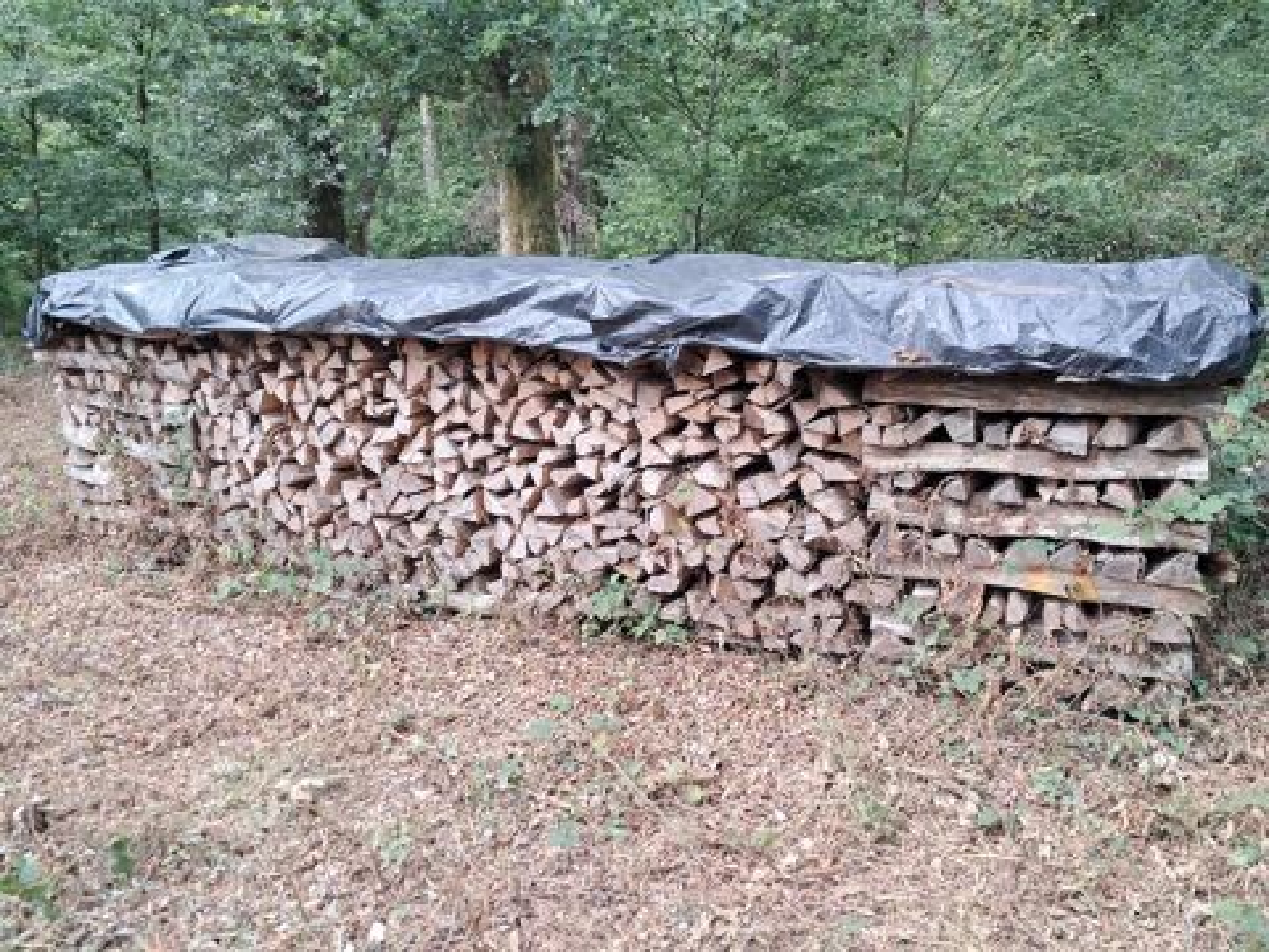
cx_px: 634
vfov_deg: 51.4
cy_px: 476
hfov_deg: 65.3
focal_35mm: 27
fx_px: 990
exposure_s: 1/60
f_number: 1.8
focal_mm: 4
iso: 50
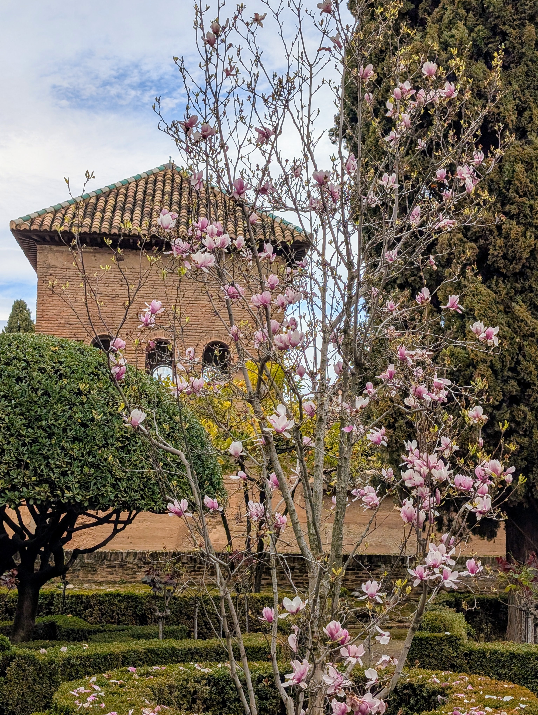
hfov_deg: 29.7
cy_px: 358
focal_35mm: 49
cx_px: 269
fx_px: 1013
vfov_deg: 38.9
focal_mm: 6.9
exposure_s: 1/716
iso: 22
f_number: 1.68
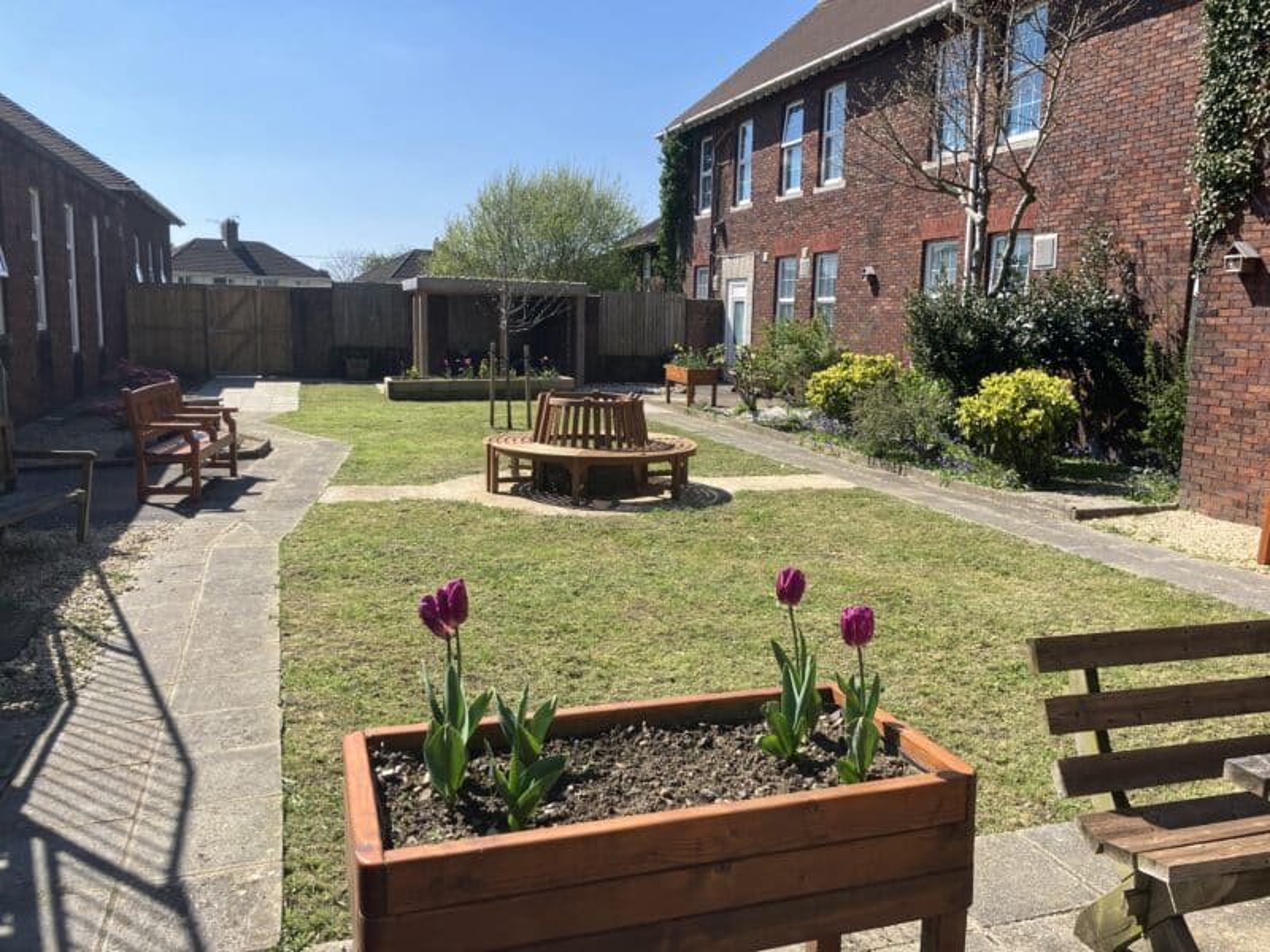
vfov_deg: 49.7
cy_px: 476
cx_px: 635
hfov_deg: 63.4
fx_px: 1027
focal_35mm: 28
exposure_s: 1/1350
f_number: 1.8
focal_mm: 3.99
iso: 32
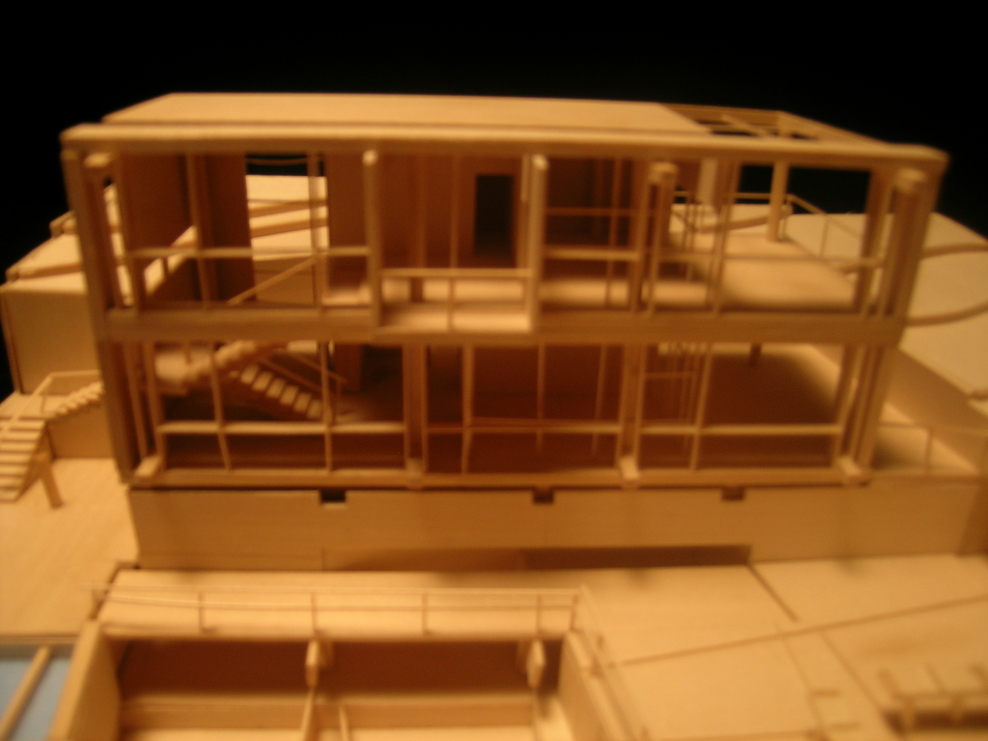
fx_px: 1655
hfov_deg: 33.2
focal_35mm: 58
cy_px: 370
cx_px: 494
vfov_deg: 25.2
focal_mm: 5.8
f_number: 2.8
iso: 50
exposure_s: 1/125
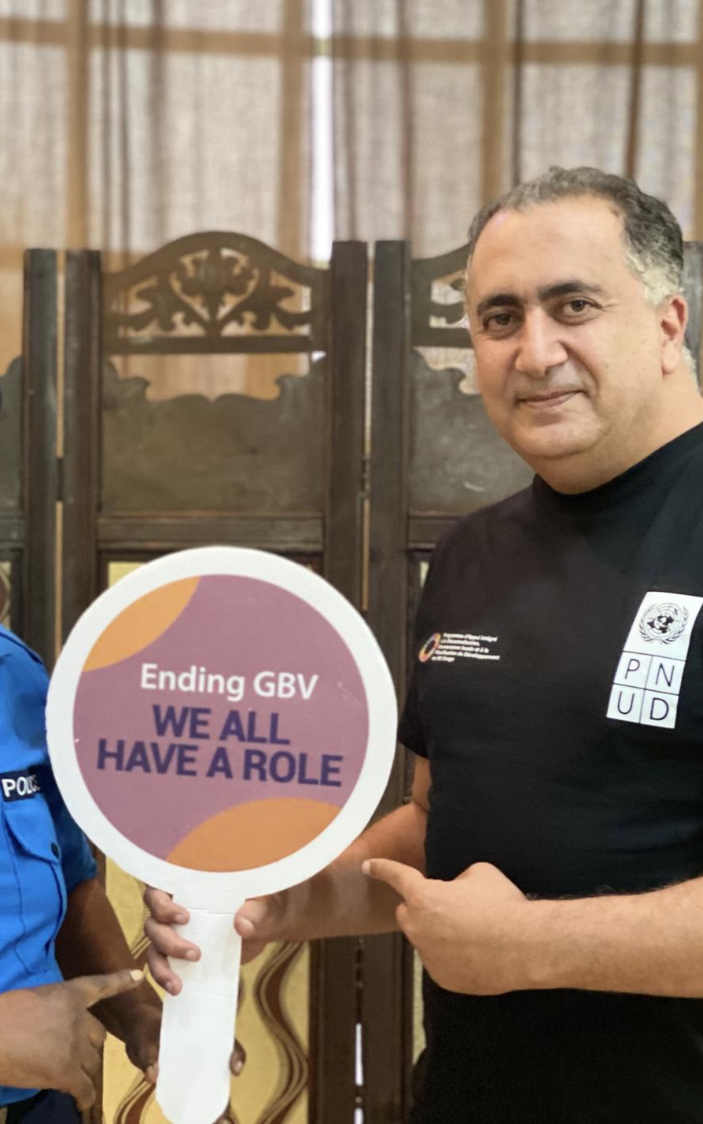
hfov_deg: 17.6
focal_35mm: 74
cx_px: 241
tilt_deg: -1.7
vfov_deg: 27.8
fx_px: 2268
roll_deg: -0.8
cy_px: 559
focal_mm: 6
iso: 400
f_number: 2
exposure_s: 1/17
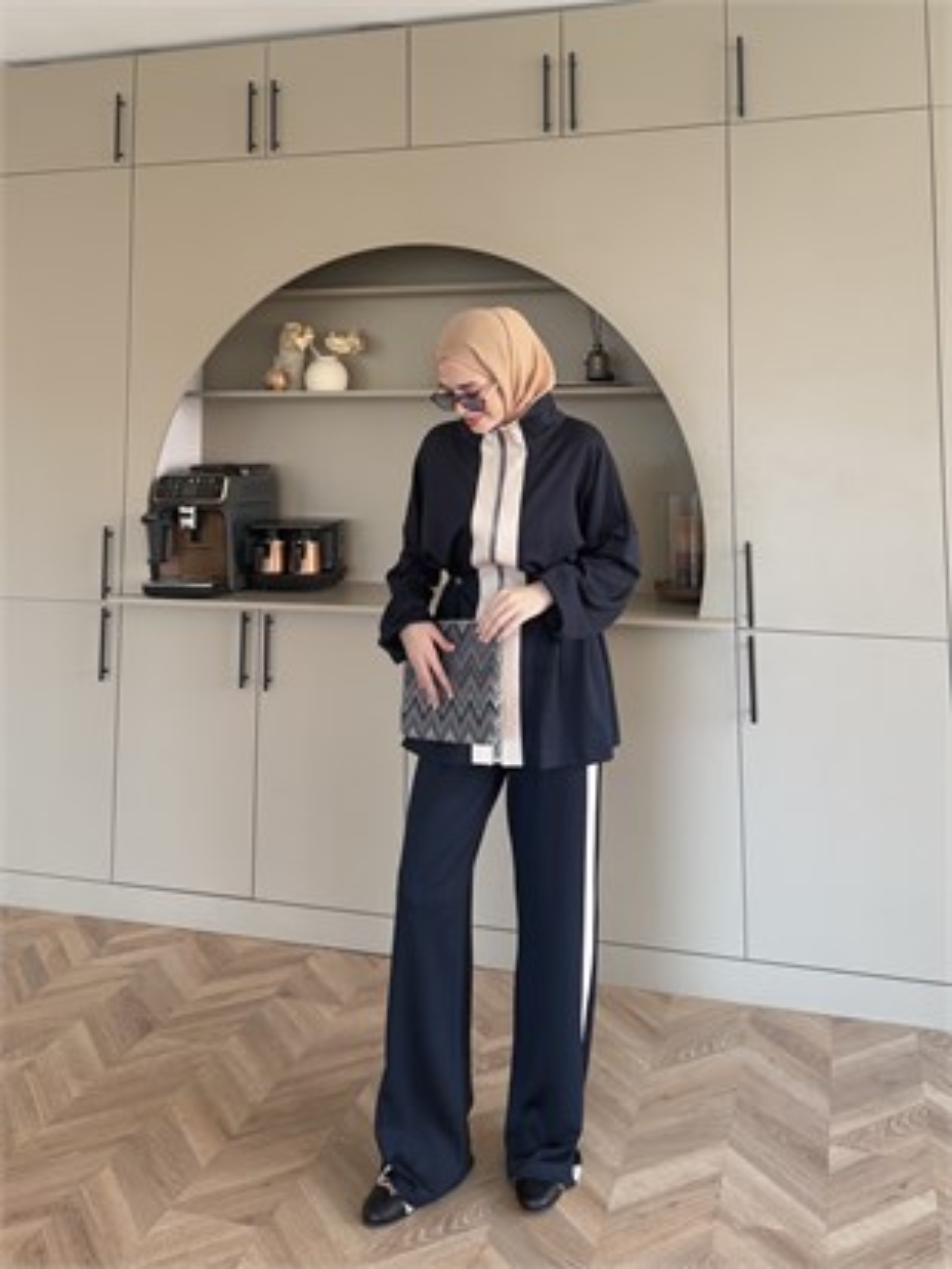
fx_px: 880
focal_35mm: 24
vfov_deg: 71.6
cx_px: 476
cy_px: 634
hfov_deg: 56.8
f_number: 1.78
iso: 125
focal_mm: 6.76
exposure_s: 1/121
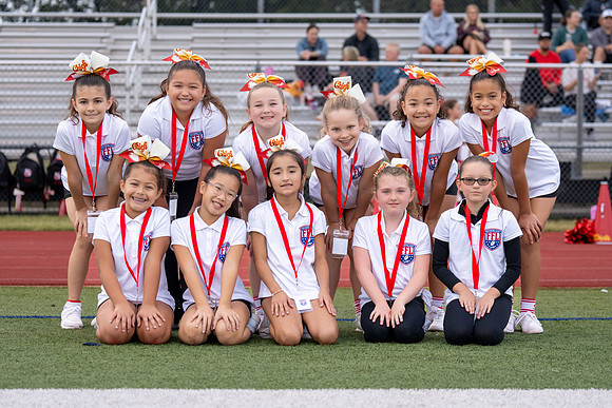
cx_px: 305
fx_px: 1639
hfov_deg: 21.1
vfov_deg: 14.2
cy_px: 174
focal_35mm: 96
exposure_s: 1/1250
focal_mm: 70
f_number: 2.8
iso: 640
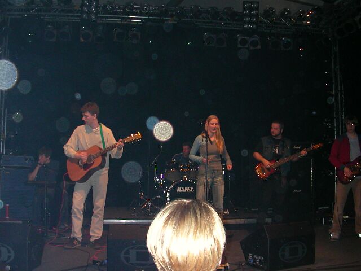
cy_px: 136
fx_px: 386
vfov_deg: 38.7
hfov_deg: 50.1
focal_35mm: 37
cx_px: 180
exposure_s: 1/59.9
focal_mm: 5.6
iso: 200
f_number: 2.7
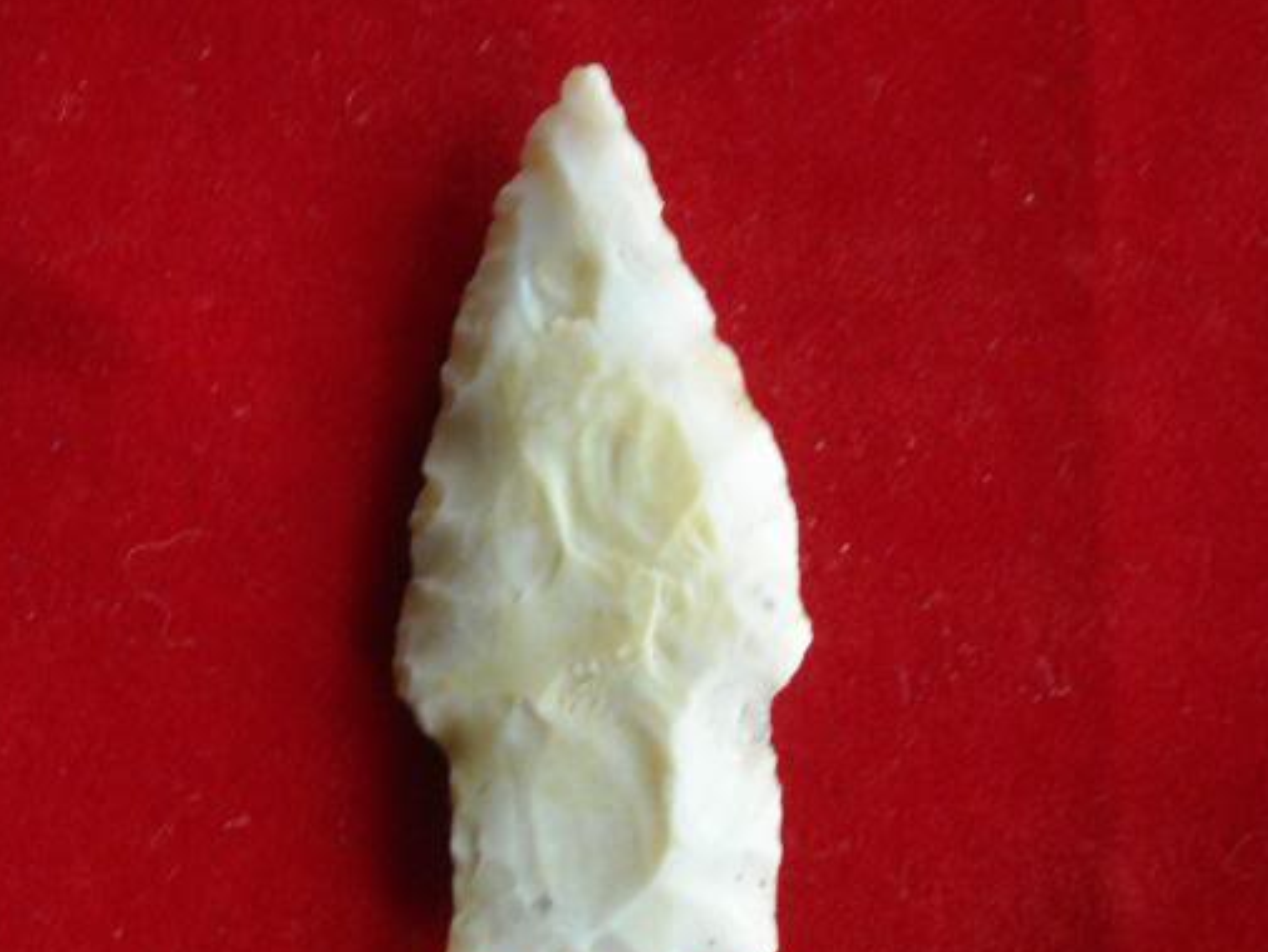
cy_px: 543
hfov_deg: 14.8
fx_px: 4873
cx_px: 613
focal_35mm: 133
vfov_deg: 11.2
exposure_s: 1/23
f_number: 4.7
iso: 400
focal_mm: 17.1
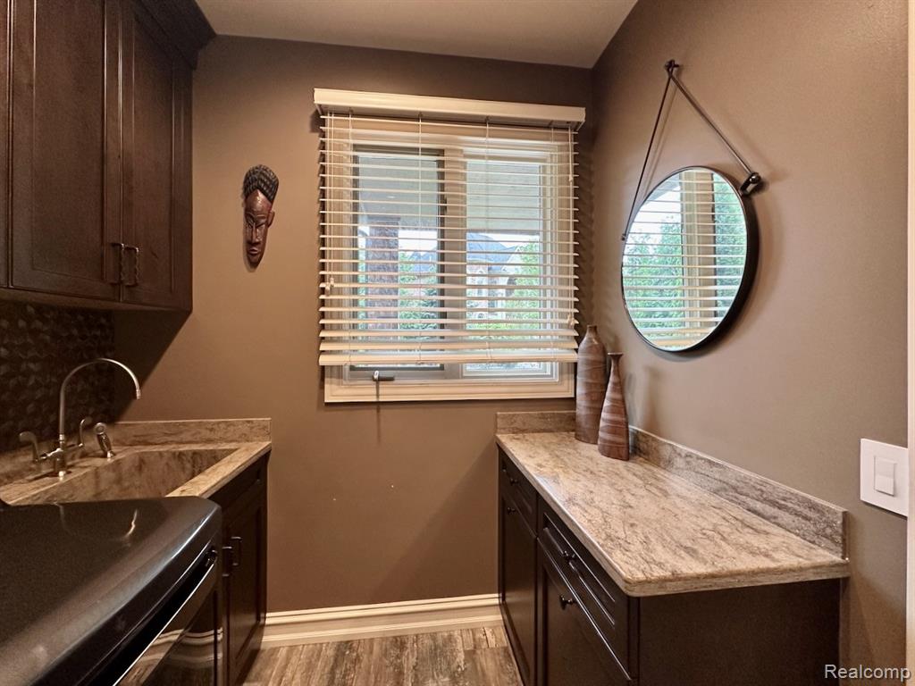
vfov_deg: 85.7
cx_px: 458
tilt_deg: -0.6
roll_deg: +1.2
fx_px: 370
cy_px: 343
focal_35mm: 14
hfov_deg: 102.1
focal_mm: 2.22
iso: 200
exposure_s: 1/120
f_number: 2.2
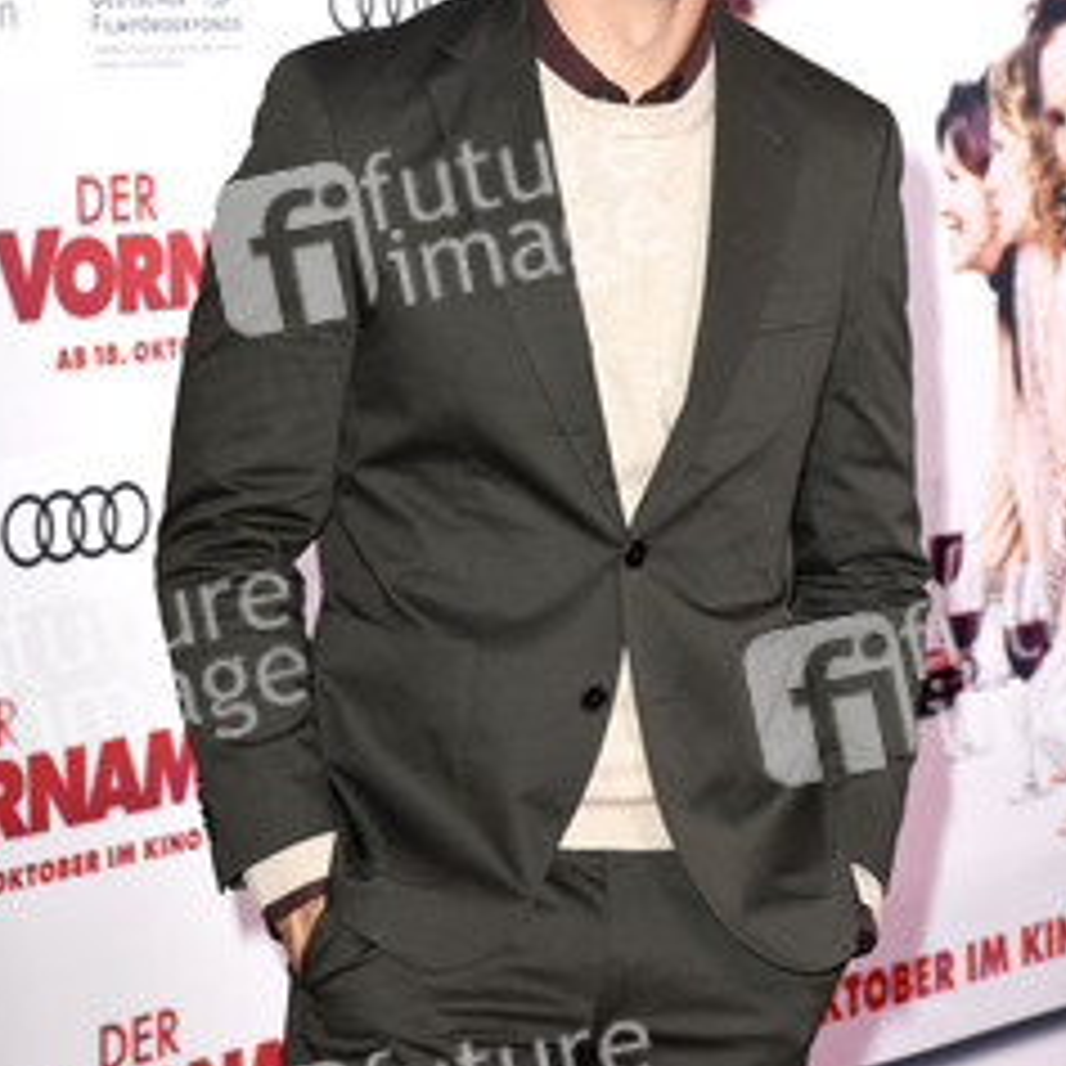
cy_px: 454
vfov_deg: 12.3
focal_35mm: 142
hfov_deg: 12.3
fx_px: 4947
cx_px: 567
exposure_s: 1/160
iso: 3200
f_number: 6.3
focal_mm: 66
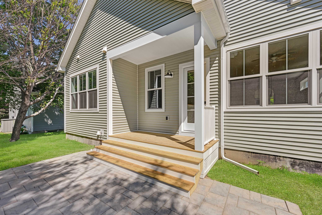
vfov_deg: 81.2
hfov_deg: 104.3
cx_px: 161
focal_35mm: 14
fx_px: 125
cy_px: 108
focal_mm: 14
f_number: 14
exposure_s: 1/160
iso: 100
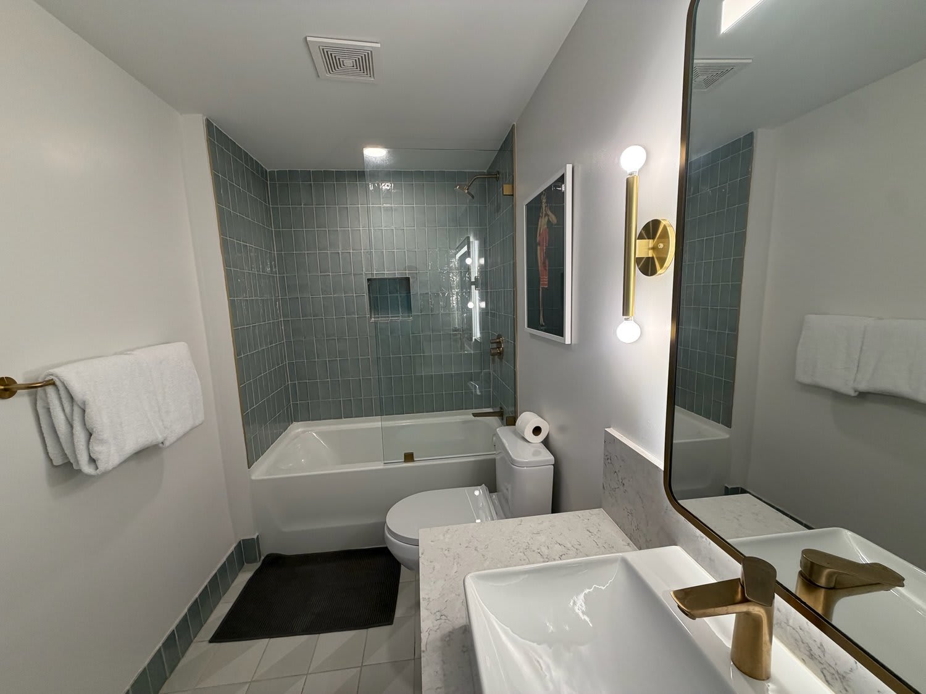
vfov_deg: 85.7
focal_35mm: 14
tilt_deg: -8.7
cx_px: 463
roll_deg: +2.8
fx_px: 375
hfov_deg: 102.1
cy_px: 347
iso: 160
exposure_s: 1/120
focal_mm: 2.2
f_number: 2.2
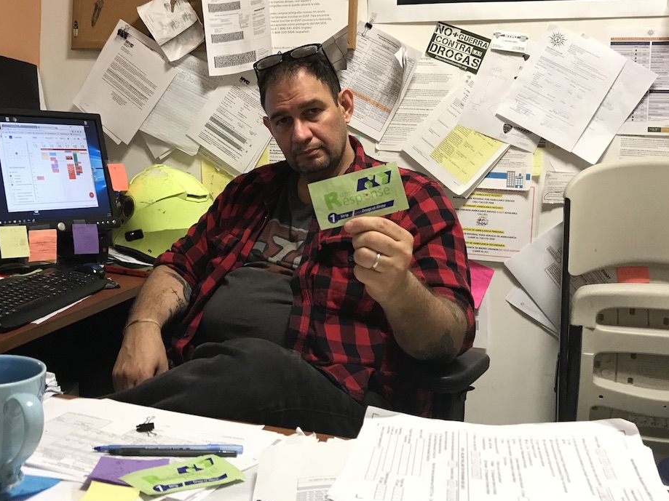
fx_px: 754
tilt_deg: -1.5
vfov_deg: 36.5
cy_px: 173
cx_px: 265
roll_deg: -2.3
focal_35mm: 39
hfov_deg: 47.6
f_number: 1.8
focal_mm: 3.99
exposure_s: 1/24
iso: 40
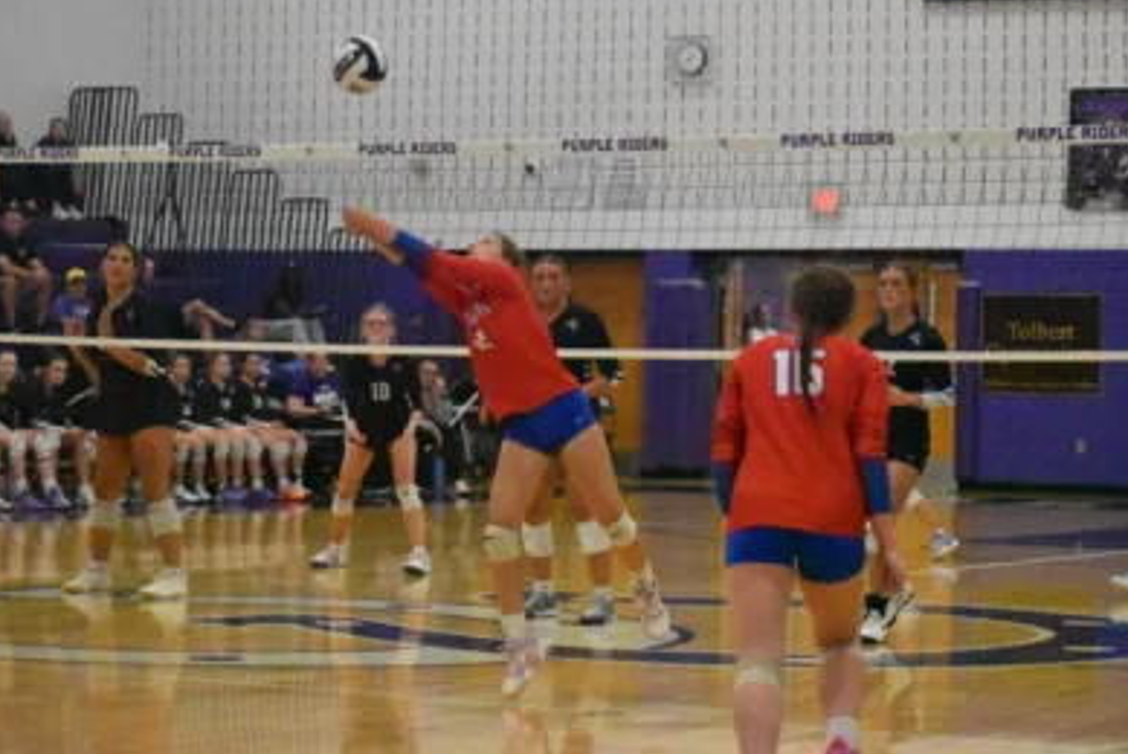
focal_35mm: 114
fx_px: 3575
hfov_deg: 17.9
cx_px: 564
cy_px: 362
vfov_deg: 12.0
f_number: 5
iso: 25600
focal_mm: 72
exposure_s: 1/1250
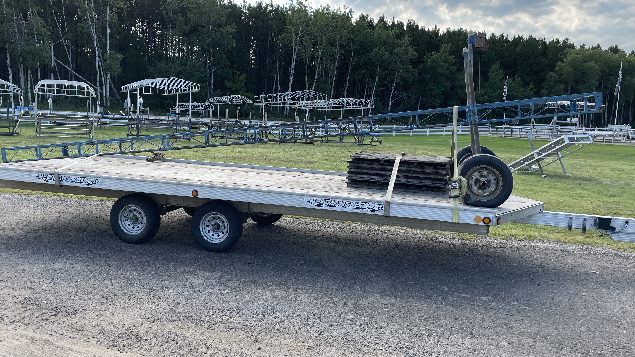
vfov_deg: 36.7
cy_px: 178
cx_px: 308
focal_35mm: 32
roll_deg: -0.9
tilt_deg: -6.5
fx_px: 539
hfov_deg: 61.0
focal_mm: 4.2
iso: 32
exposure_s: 1/1453
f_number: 1.6
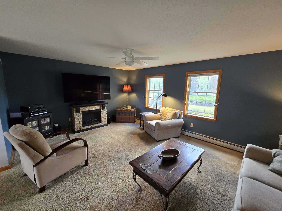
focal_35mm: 13
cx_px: 141
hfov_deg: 106.2
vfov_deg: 89.9
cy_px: 106
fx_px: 106
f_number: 2.2
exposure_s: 1/60
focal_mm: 2.2
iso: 320
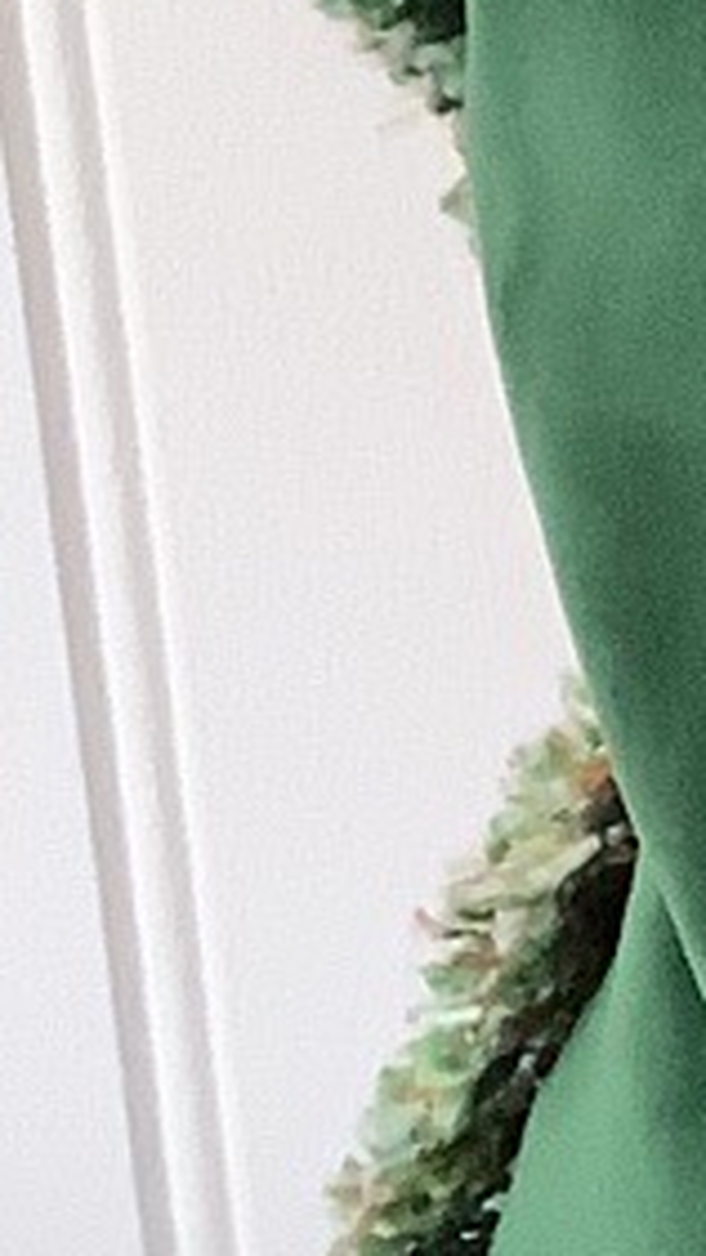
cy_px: 228
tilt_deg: -22.3
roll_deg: -0.8
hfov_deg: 5.8
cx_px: 2252
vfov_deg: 11.2
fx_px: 6392
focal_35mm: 192
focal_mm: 3.3
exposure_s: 1/60
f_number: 2.4
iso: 320
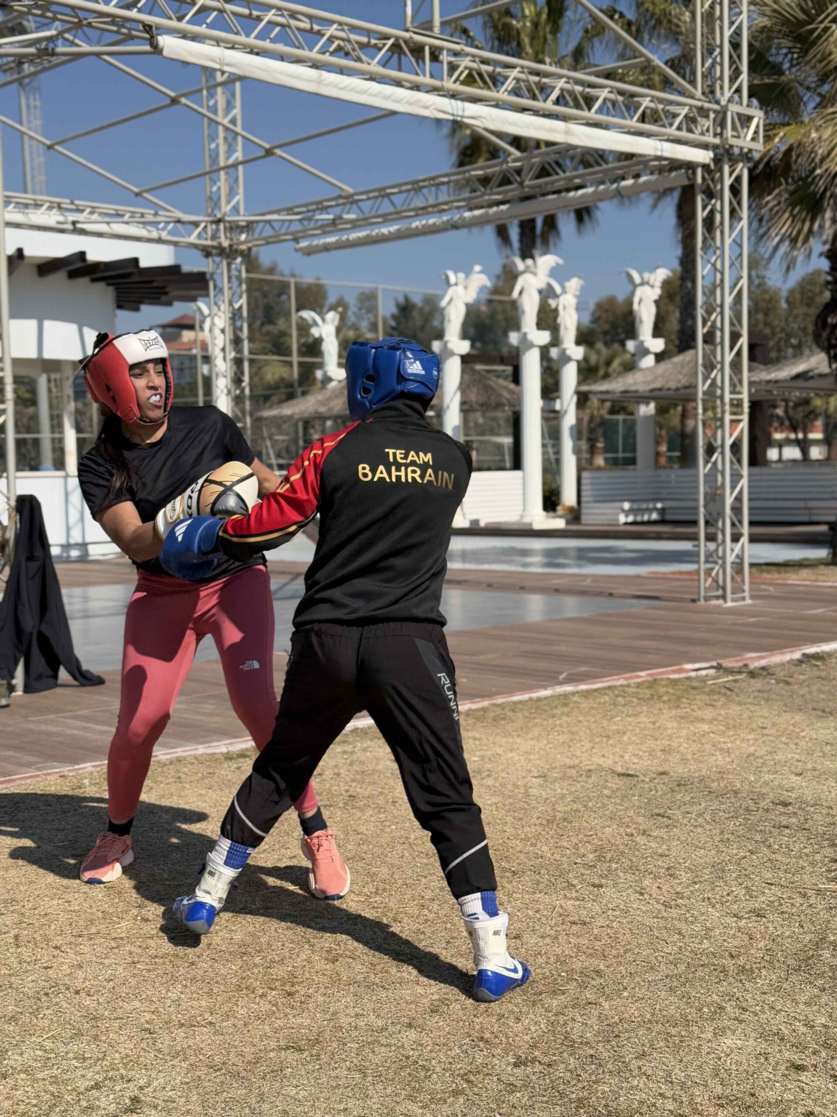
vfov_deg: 39.7
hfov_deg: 30.3
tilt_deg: -4.3
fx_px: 1547
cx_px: 418
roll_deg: +0.3
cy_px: 558
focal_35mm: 48
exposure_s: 1/5208
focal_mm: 6.76
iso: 64
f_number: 1.78
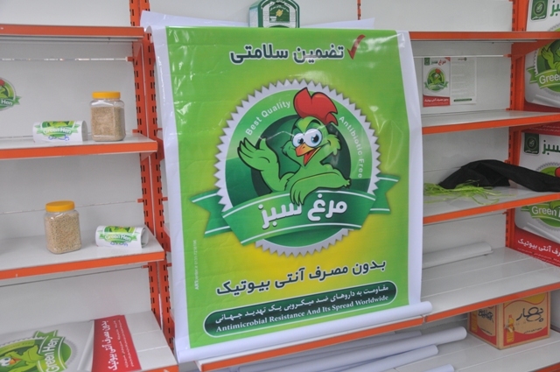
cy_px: 186
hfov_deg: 51.3
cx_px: 280
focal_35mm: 38
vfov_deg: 35.4
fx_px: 583
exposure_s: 1/60
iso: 500
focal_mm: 25
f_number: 4
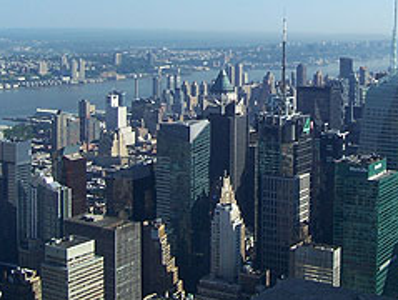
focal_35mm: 64
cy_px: 28
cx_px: 278
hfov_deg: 29.9
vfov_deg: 22.4
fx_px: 737
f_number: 5.6
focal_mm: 5.6
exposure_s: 1/500
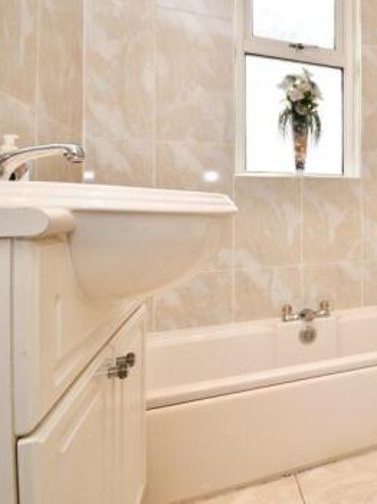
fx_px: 393
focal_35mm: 27
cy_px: 197
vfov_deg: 64.6
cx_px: 430
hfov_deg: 40.0
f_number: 4.5
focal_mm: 10
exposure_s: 1/80
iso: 200
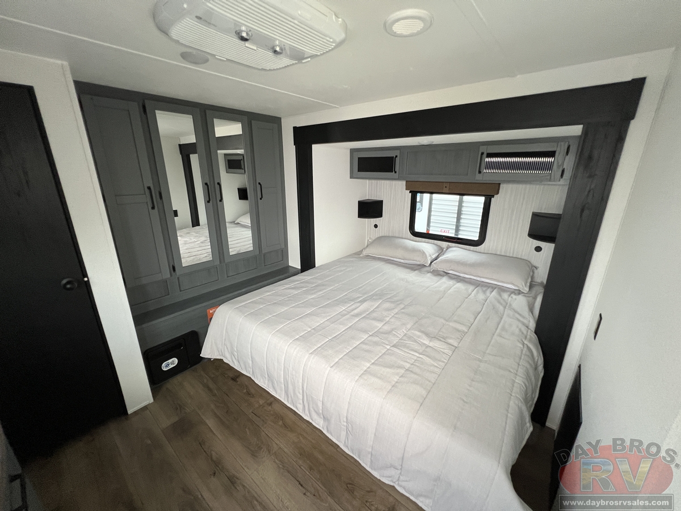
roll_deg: +0.2
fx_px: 256
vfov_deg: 89.9
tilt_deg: -18.6
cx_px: 340
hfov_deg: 106.2
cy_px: 256
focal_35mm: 13
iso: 160
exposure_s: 1/99
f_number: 1.8
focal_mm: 1.57
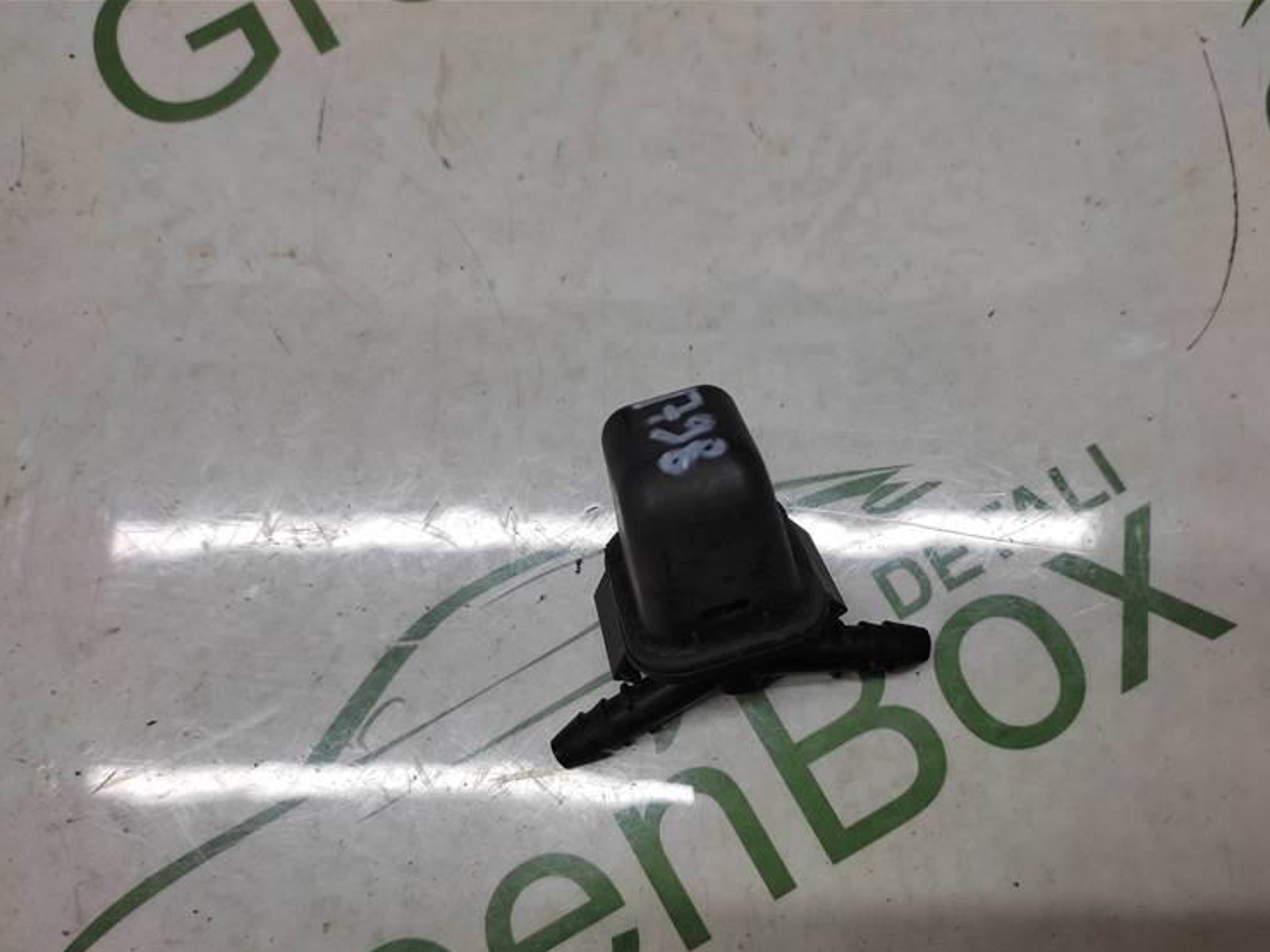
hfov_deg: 61.6
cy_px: 529
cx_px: 674
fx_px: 1064
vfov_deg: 48.1
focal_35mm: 29
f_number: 1.79
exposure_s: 1/100
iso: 144
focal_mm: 4.74
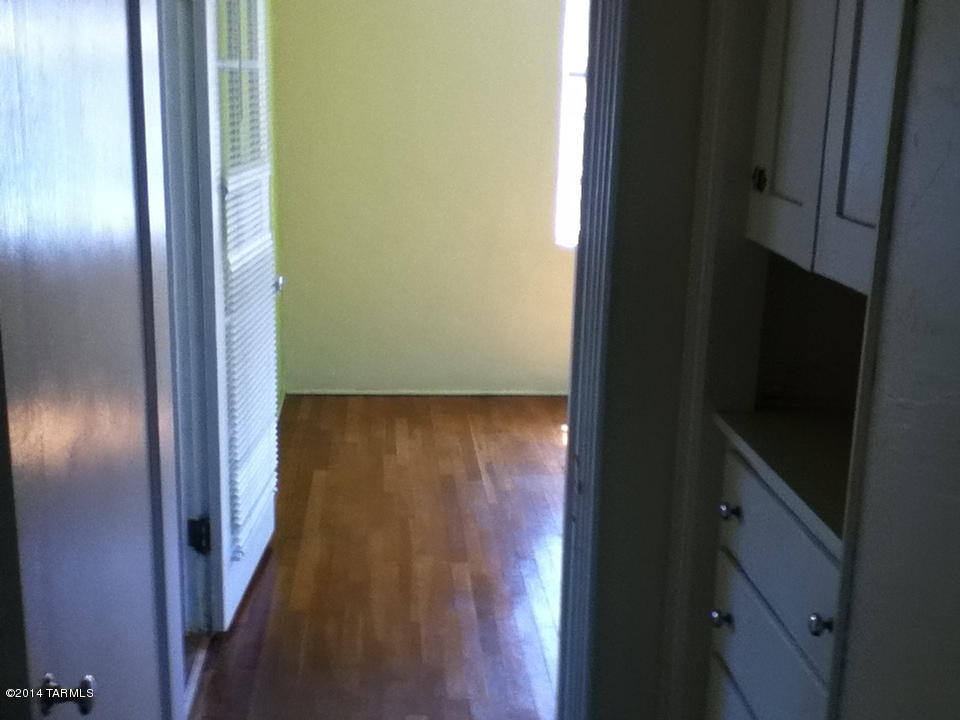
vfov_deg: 44.2
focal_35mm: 32
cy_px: 360
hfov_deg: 56.8
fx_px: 887
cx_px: 480
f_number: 2.4
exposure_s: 1/30
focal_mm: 3.85
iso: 80
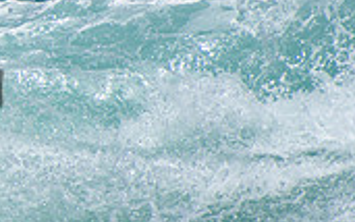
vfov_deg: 0.6
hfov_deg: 1.0
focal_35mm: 2074
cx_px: -216
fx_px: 20072
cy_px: 59
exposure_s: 1/2000
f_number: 5.6
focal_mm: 400
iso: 220
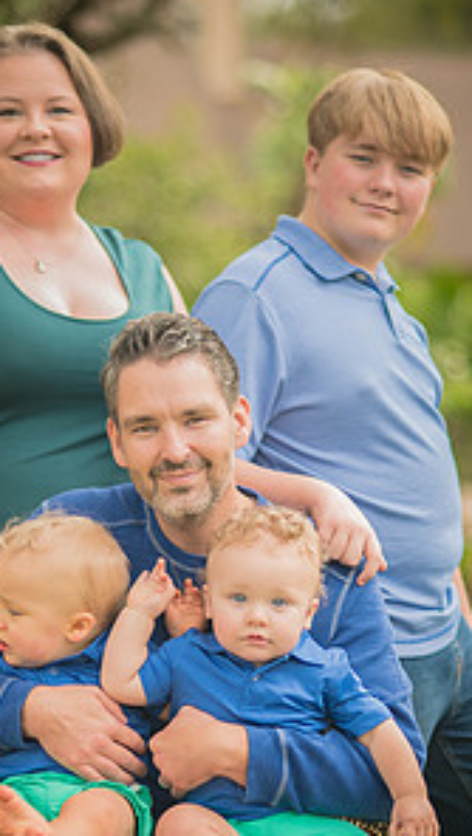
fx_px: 2997
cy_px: 531
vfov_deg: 15.9
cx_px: 182
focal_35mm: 135
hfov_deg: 9.0
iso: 160
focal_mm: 85
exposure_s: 1/250
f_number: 2
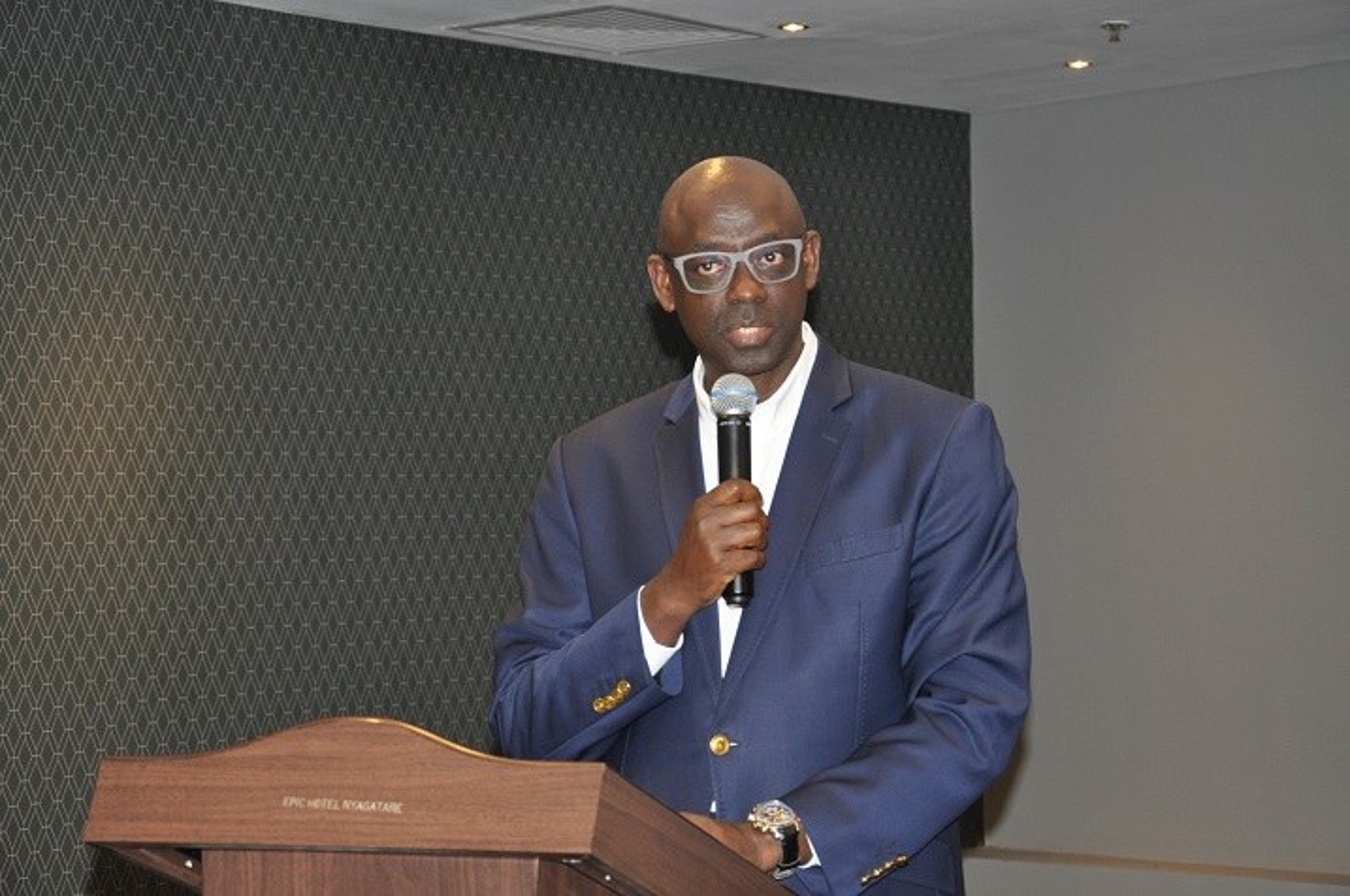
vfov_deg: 15.7
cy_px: 448
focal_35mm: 87
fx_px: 3258
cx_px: 675
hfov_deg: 23.4
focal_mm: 58
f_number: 5
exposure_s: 1/60
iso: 800
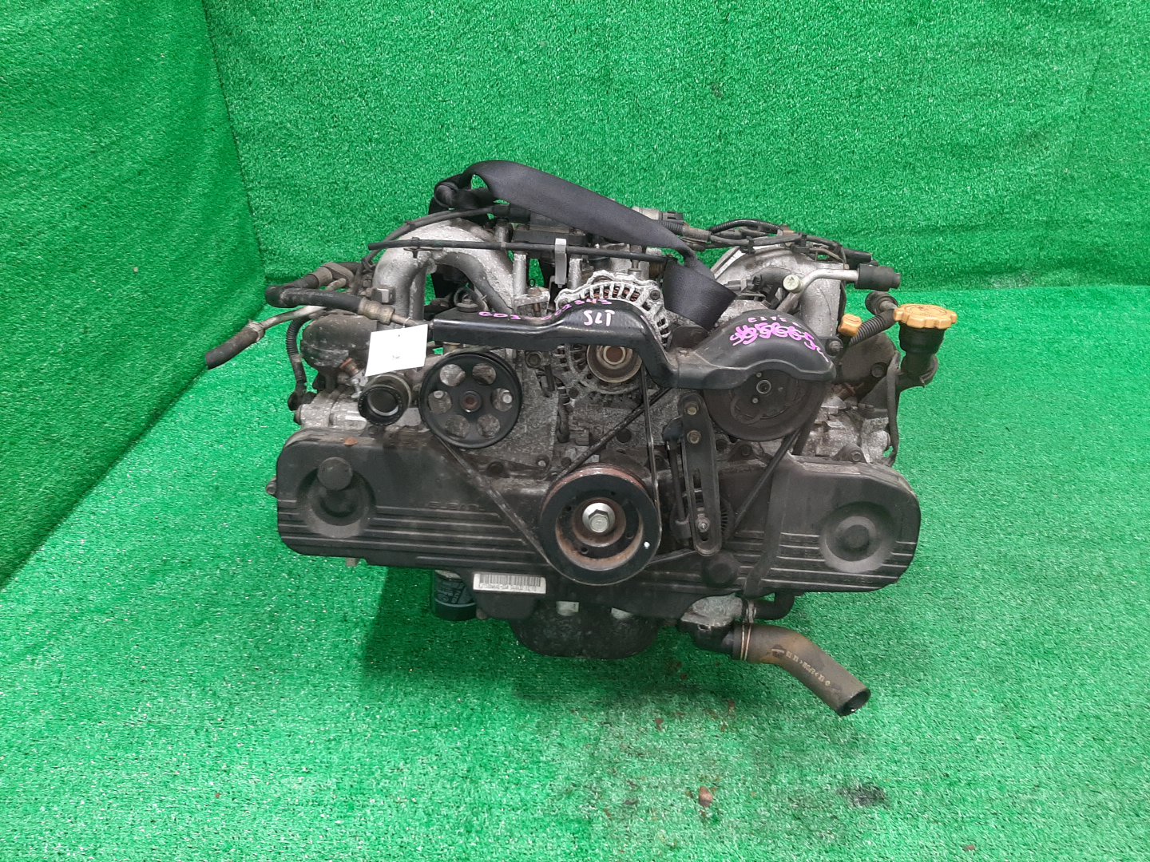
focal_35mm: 26
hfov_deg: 67.3
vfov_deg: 53.1
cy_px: 431
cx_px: 575
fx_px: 864
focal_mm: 3.93
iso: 170
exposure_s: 1/50
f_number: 1.7
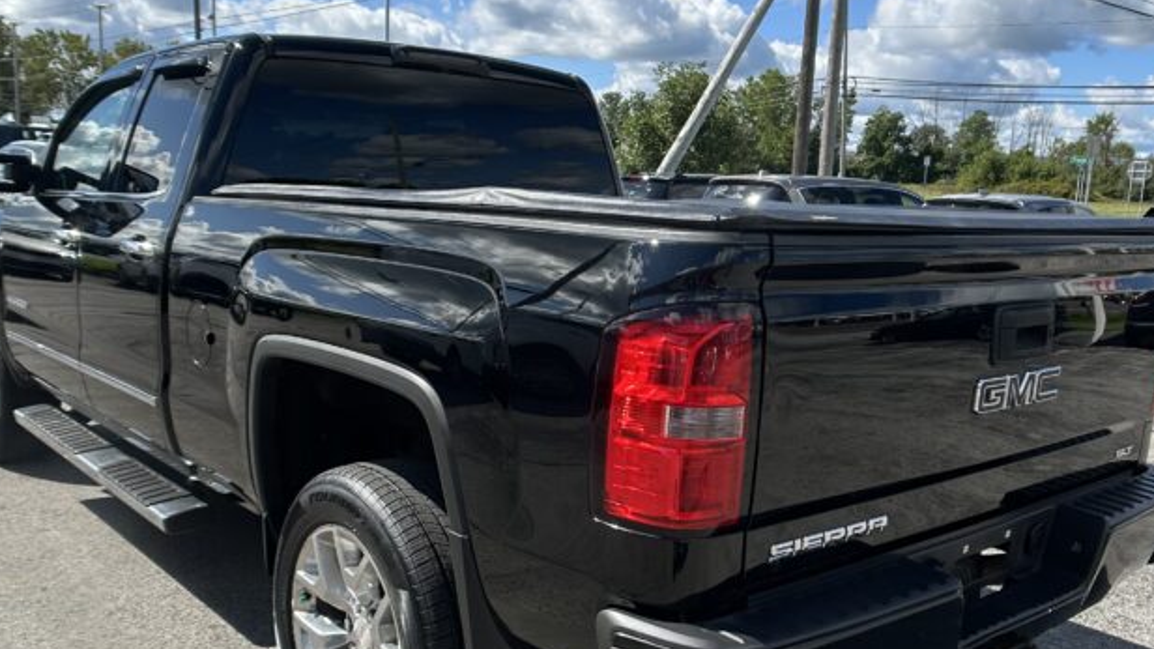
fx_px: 1438
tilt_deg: -10.5
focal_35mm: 47
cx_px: 569
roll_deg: -2.0
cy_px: 344
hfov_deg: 43.7
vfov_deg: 25.4
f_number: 1.5
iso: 50
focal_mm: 5.7
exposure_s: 1/3831
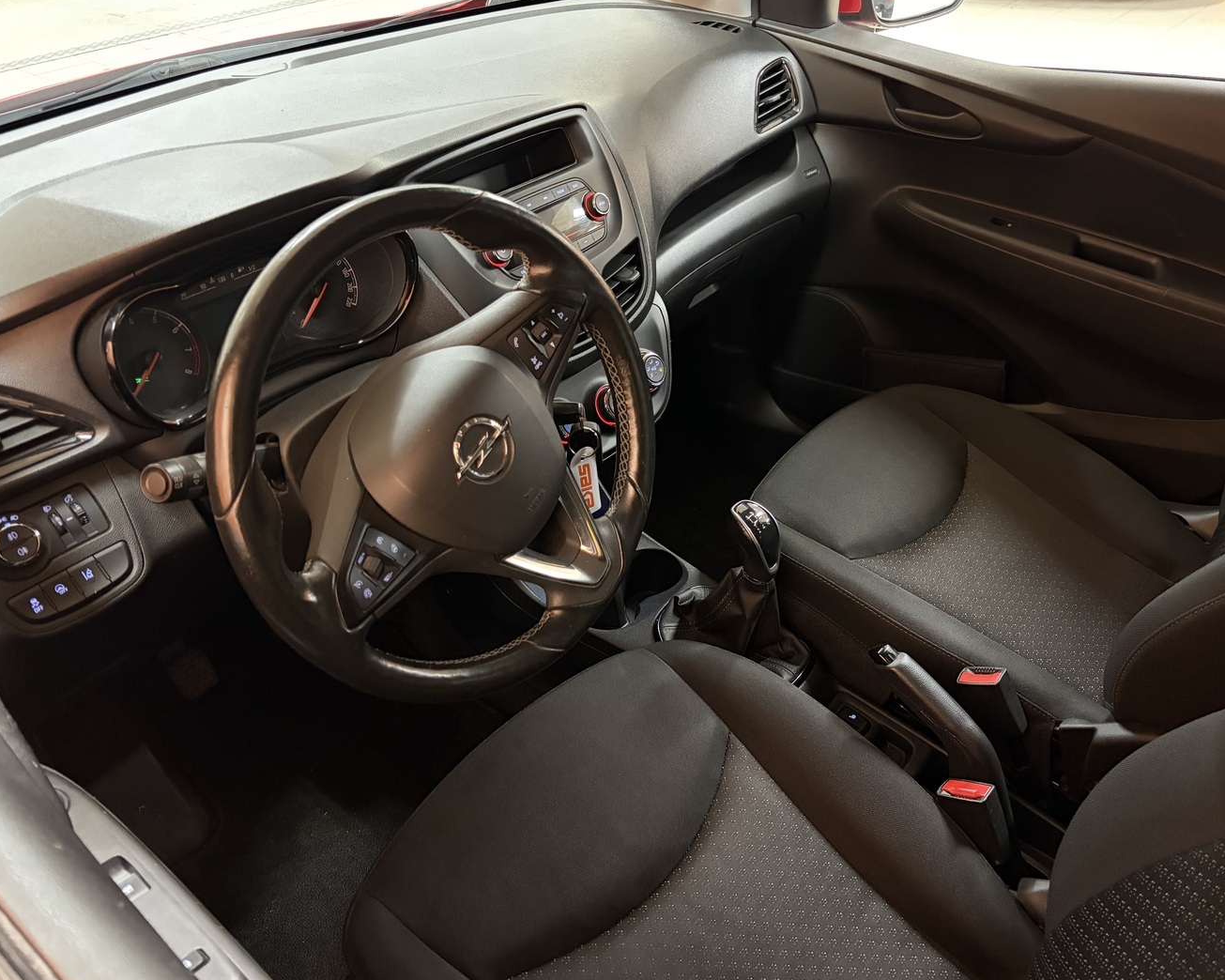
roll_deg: +1.0
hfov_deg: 62.2
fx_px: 1015
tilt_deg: -36.0
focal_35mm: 28
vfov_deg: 51.5
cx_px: 641
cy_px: 488
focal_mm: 5.96
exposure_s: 1/25
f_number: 1.6
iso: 640
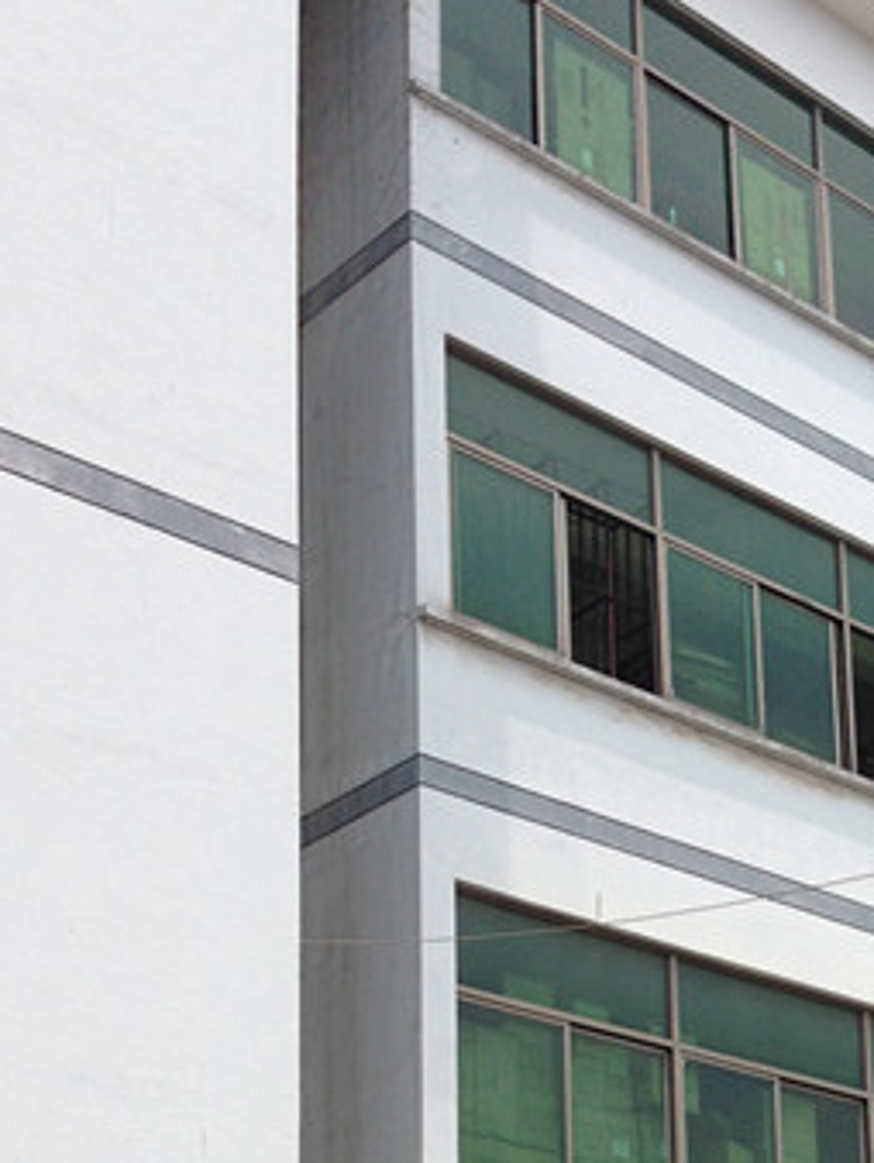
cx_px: 991
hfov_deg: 18.1
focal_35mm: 78
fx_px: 2623
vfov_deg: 23.7
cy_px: 1232
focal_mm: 4.12
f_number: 2.4
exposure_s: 1/1355
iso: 50
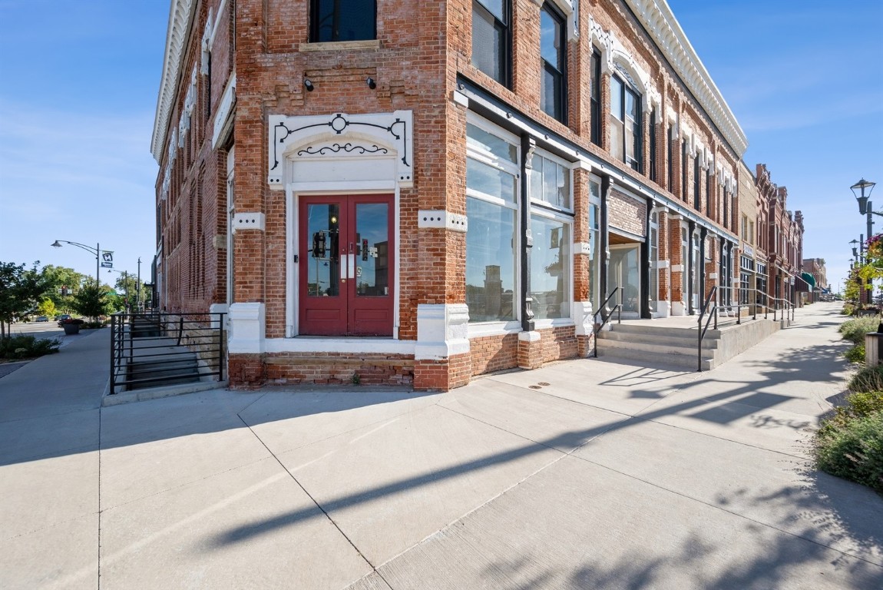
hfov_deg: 104.2
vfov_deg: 81.3
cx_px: 442
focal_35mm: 14
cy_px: 295
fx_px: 344
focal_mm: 14
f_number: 8
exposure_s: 1/250
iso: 200
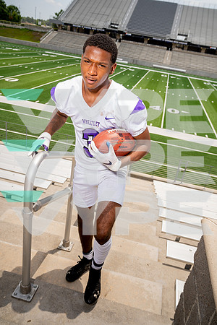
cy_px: 162
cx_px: 108
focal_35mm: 31
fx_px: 280
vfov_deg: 60.3
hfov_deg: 42.3
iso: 100
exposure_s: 1/250
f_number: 6.3
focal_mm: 31
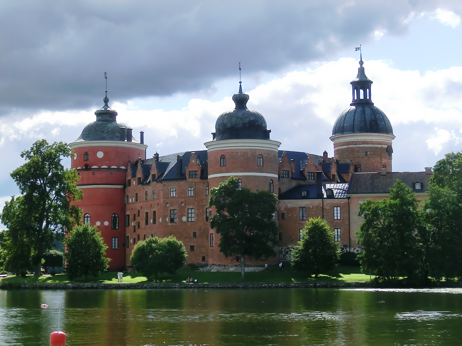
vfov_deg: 16.8
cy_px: 173
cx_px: 231
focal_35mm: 88
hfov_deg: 22.3
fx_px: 1174
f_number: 5.1
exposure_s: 1/500
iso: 80
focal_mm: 15.51
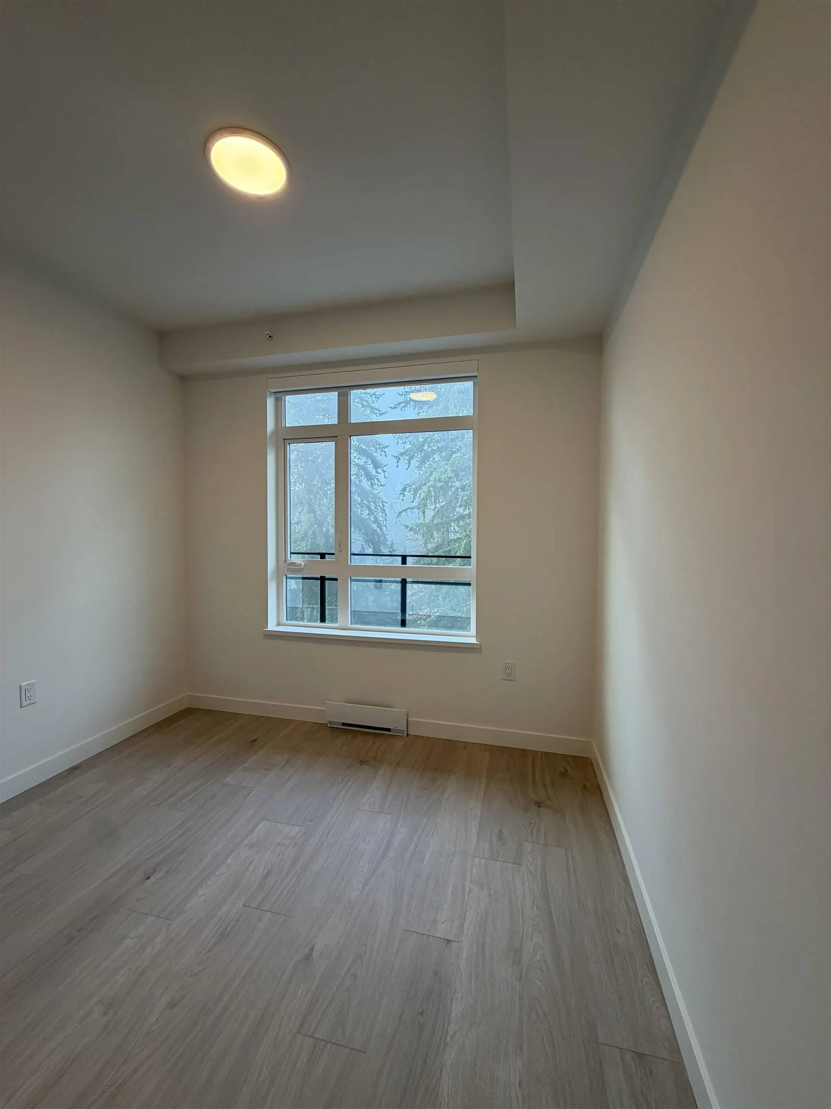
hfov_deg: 85.7
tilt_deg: -2.3
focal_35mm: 14
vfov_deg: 102.1
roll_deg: -0.1
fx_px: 448
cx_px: 416
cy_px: 554
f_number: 2.2
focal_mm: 2.22
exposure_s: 1/120
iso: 125
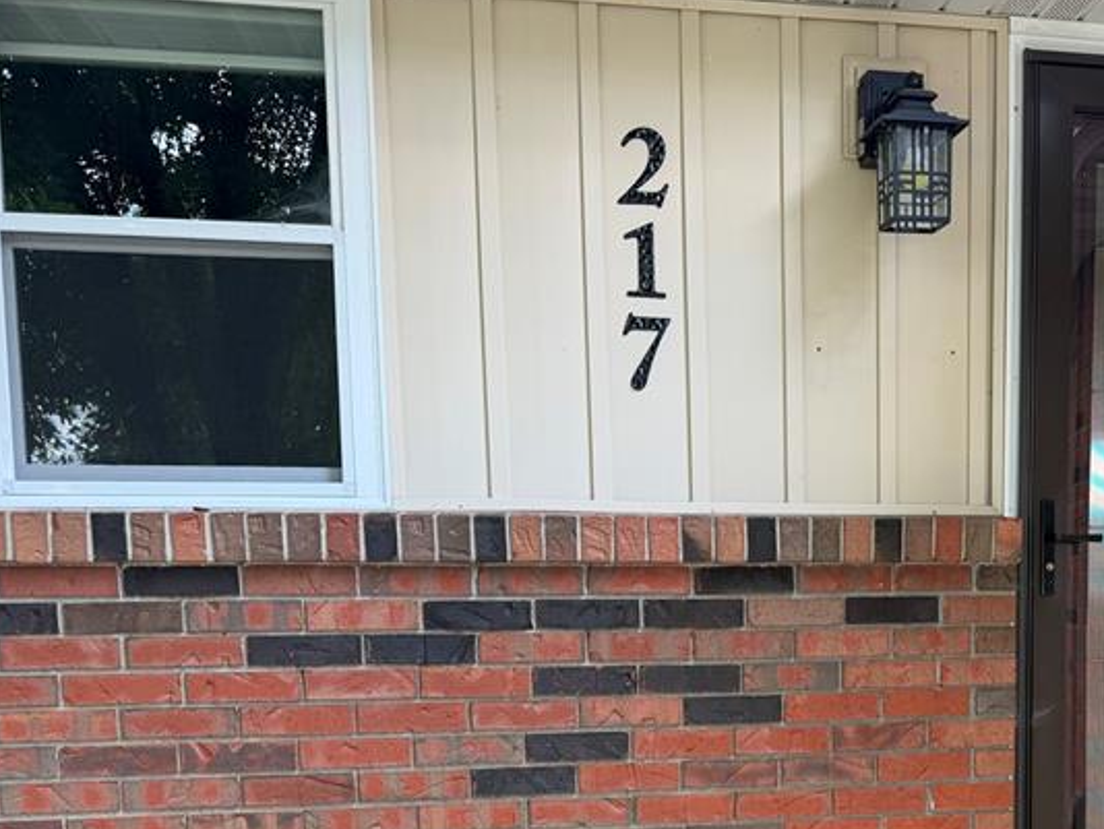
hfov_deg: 39.7
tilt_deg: -6.5
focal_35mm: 46
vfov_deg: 30.4
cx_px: 877
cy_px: 715
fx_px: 1468
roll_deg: +0.1
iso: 50
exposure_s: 1/143
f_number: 1.78
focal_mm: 6.76
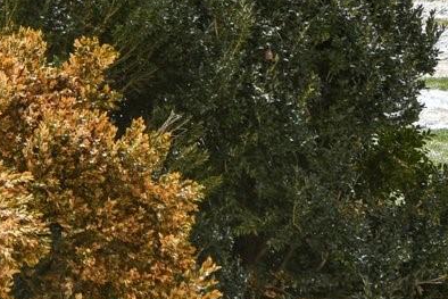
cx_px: -398
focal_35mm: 156
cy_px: -108
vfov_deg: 8.7
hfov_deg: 12.0
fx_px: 1942
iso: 100
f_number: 8
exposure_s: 1/60
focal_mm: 30
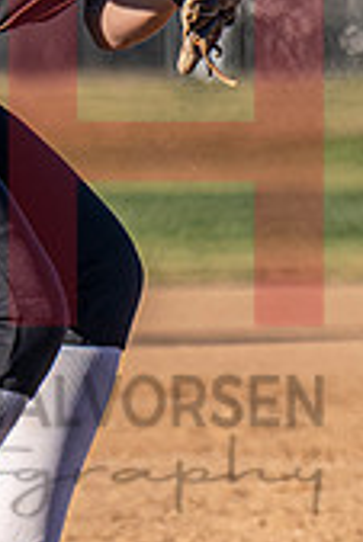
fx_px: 9810
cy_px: -79
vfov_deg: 3.2
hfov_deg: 2.1
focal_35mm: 650
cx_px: 332
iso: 160
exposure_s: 1/2500
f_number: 2.8
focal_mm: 101
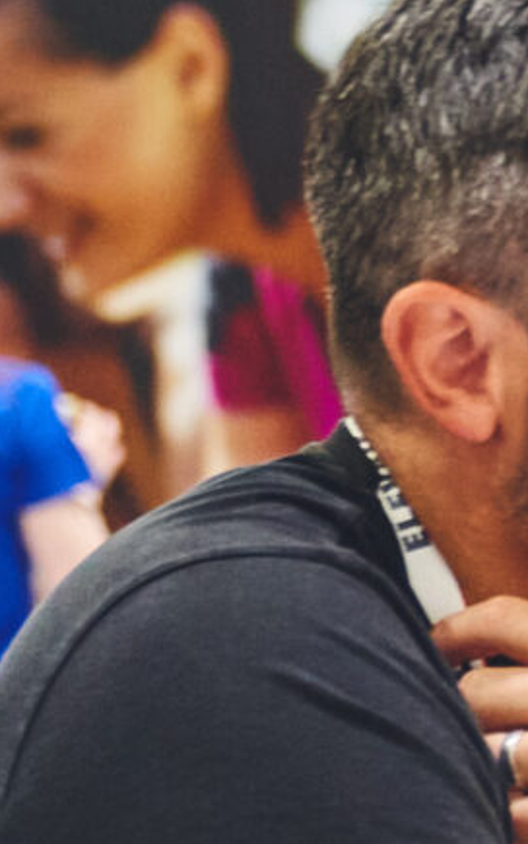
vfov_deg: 8.5
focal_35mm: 246
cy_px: 862
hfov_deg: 5.0
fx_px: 5662
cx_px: 1825
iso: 3200
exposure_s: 1/80
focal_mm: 41
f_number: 2.8
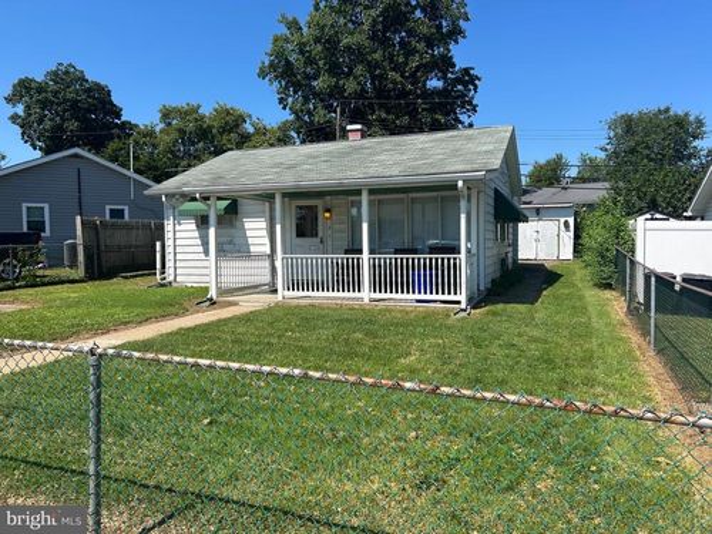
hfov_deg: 67.3
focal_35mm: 26
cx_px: 356
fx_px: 535
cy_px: 267
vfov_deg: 53.1
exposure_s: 1/3968
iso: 50
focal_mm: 5.7
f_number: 1.5
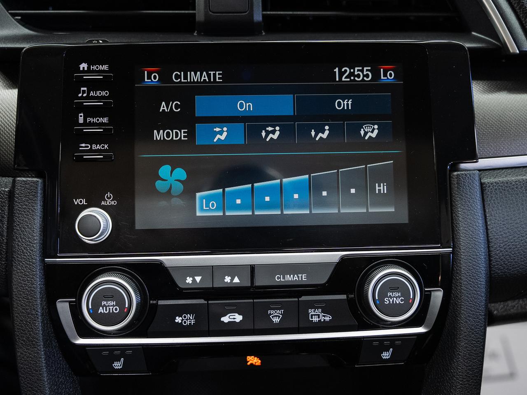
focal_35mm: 37
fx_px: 571
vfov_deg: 38.2
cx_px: 273
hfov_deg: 49.6
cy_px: 181
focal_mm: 31.4
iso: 1000
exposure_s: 1/40
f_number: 4
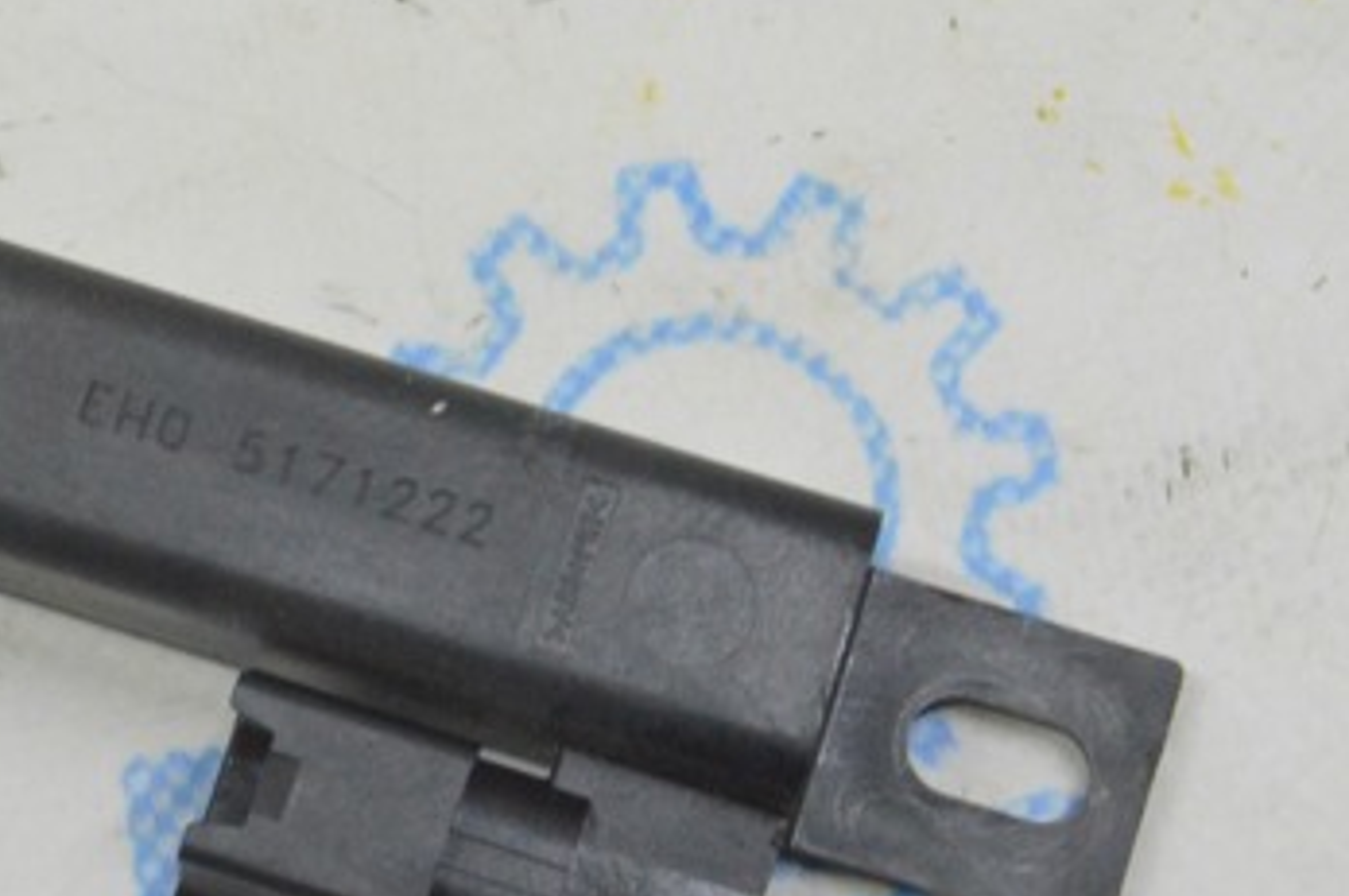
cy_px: 367
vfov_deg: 9.0
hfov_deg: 13.4
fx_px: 5685
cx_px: 217
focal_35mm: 152
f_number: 20
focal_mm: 55
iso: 6400
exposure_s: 1/20
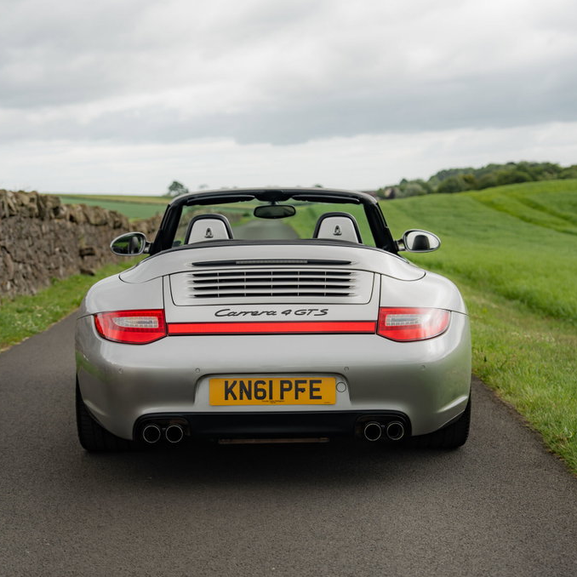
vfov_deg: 25.4
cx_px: 288
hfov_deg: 25.4
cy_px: 290
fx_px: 1282
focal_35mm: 68
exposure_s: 1/320
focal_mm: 53
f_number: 2.8
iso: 100
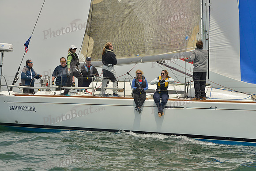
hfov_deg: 20.8
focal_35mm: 98
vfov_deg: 14.0
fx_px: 697
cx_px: 128
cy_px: 86
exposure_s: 1/1250
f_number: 9
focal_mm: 98
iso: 280
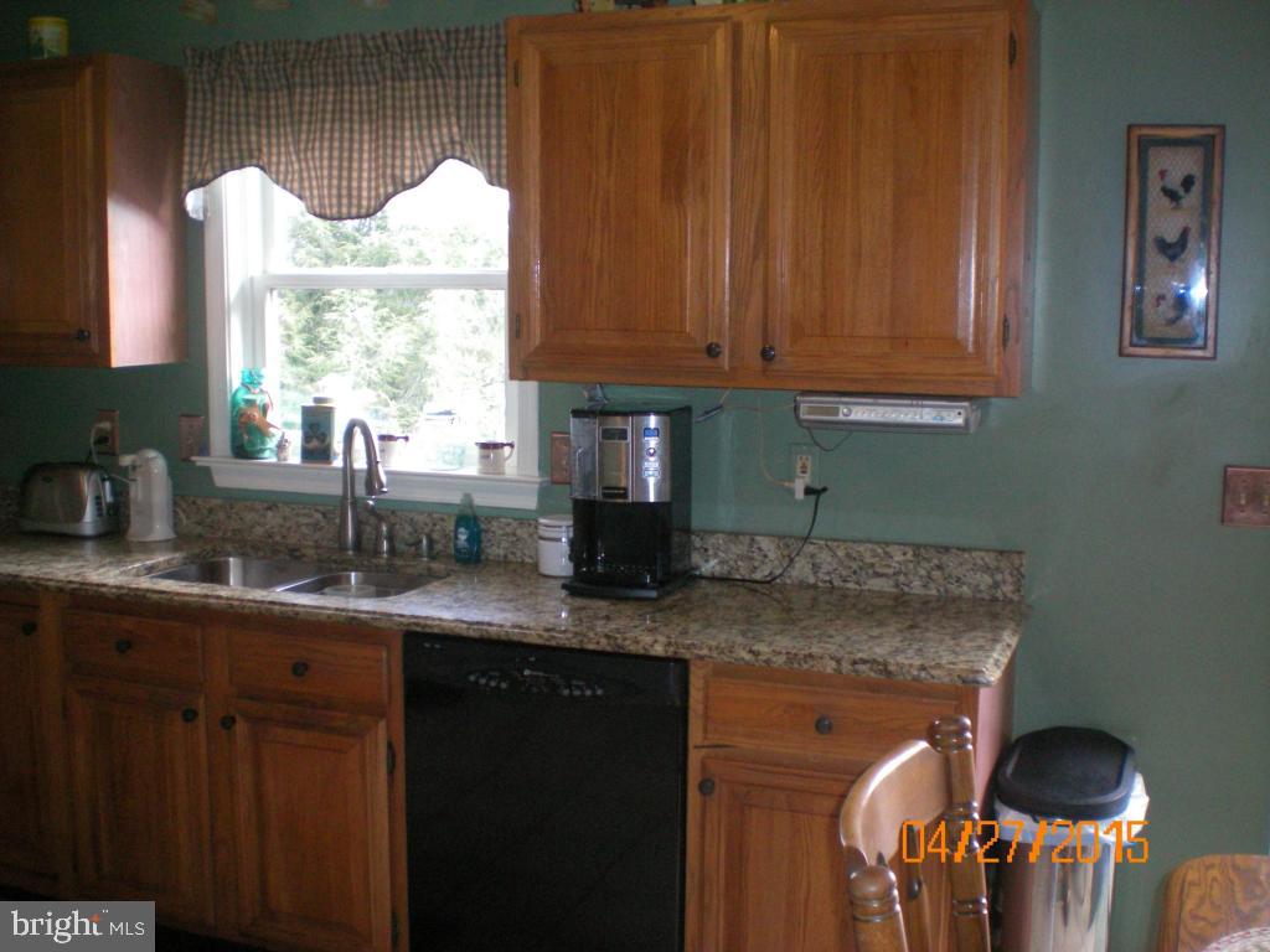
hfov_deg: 49.0
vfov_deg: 37.7
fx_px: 1394
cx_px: 635
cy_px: 476
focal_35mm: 38
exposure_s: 1/60
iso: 200
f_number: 3.1
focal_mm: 6.3
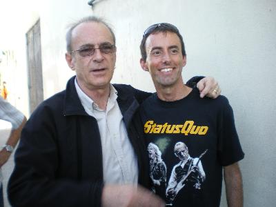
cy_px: 104
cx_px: 138
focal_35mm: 36
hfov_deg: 51.4
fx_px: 287
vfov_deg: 39.7
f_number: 3.1
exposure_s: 1/50
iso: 50
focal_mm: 6.3
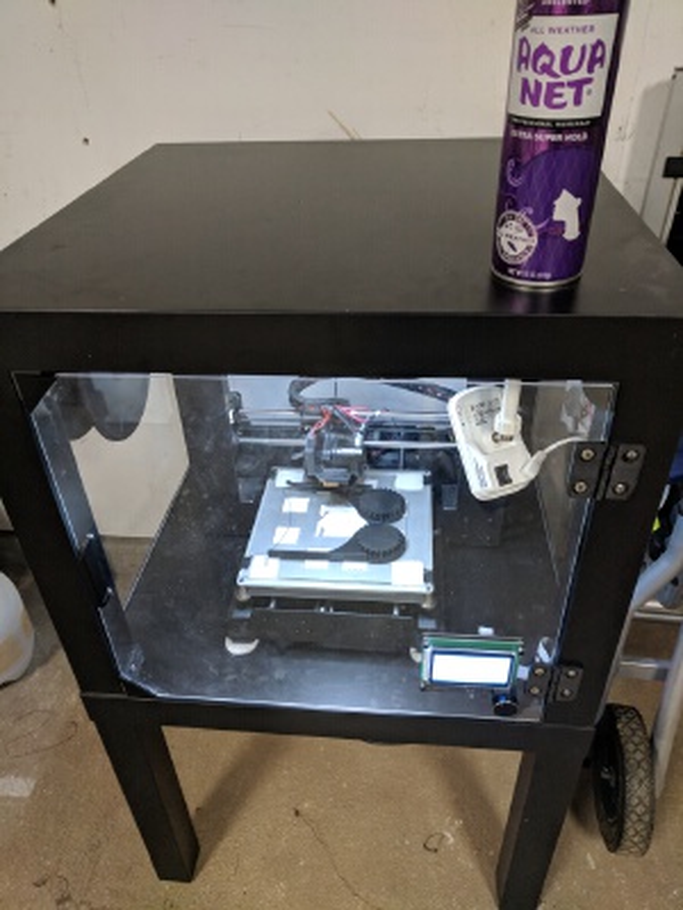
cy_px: 455
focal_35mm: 26
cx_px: 342
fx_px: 684
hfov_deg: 53.1
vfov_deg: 67.3
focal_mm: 4.67
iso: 590
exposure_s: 1/40
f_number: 2
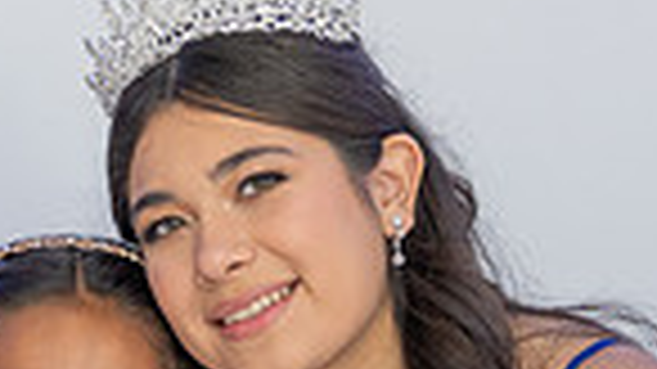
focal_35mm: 242
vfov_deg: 4.9
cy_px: 923
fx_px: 4214
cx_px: 170
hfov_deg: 8.9
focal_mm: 50
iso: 800
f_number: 3.5
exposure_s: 1/160
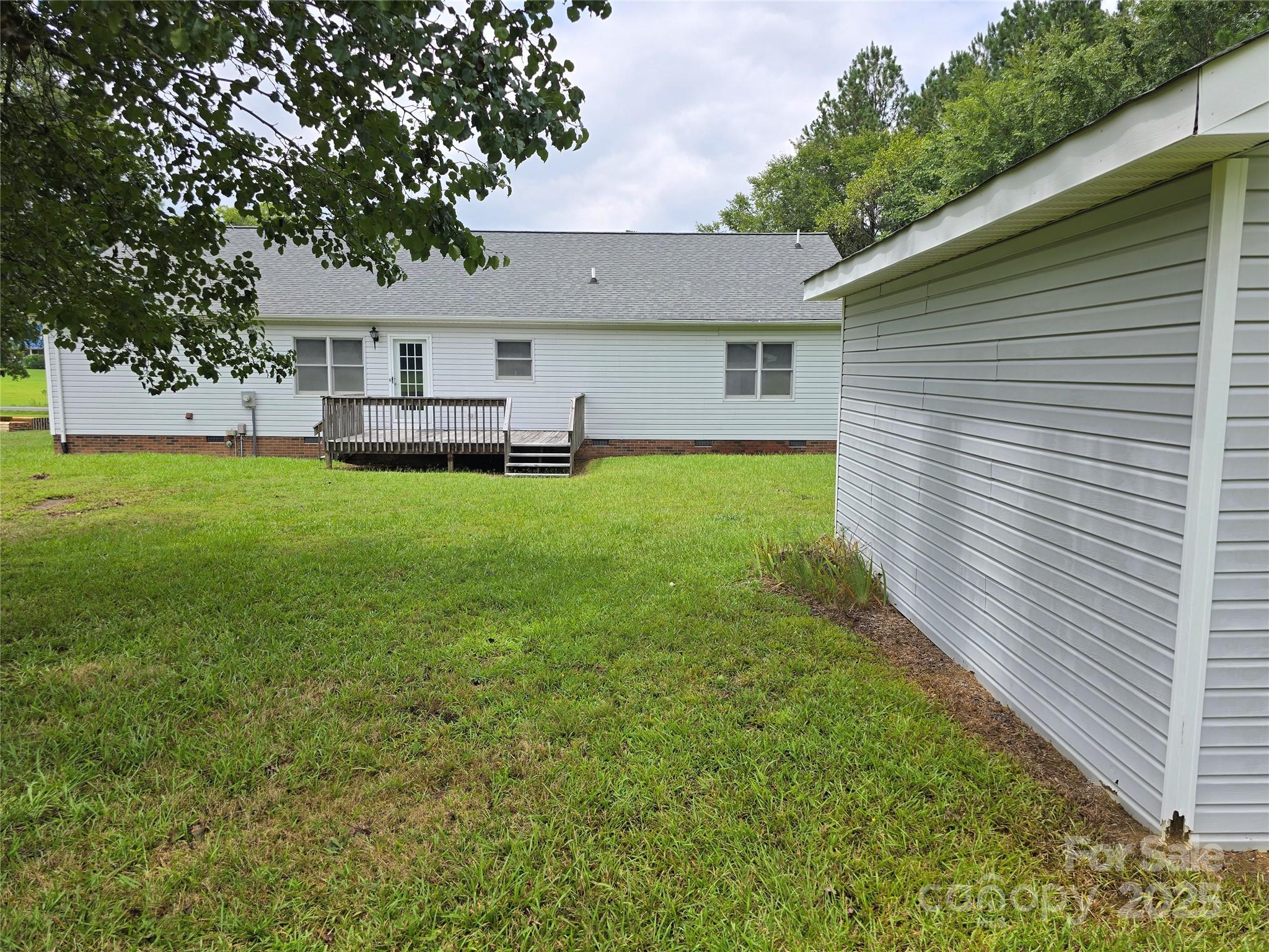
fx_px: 843
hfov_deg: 73.9
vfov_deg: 58.9
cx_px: 634
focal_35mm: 23
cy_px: 476
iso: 12
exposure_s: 1/666
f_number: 1.7
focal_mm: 6.3
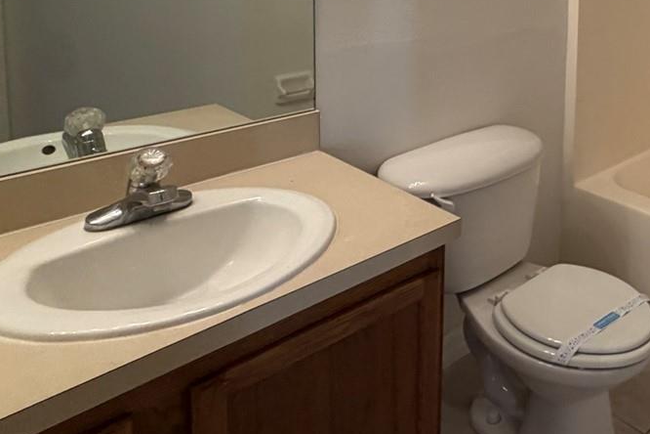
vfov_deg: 34.2
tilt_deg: -4.9
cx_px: 703
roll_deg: -3.1
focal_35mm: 35
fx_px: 632
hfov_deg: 43.3
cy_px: -7
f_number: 2.2
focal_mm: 2.22
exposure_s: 1/60
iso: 250
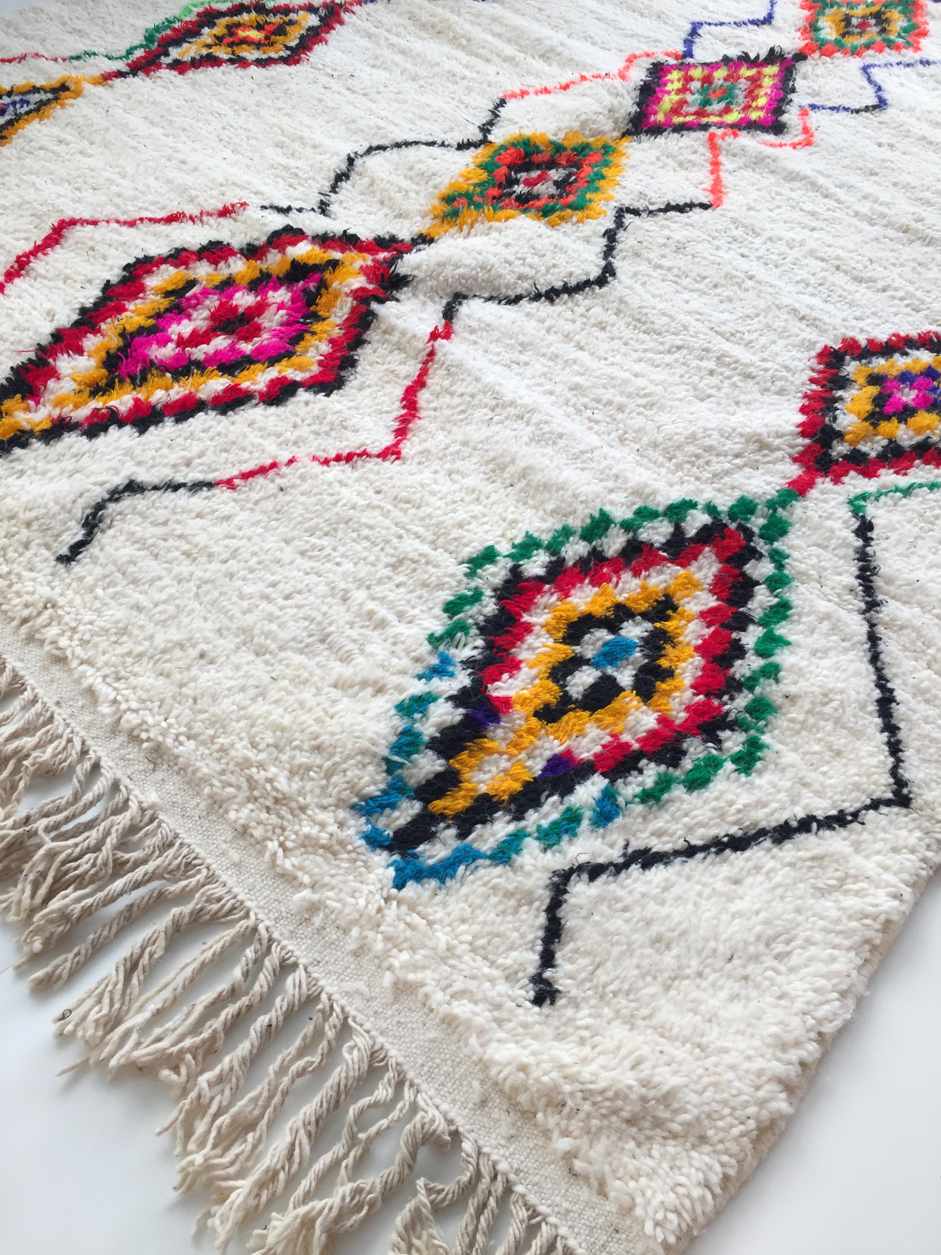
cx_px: 470
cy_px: 628
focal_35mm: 29
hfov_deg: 48.2
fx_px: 1051
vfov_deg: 61.7
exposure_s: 1/120
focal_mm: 4.15
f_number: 2.2
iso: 50
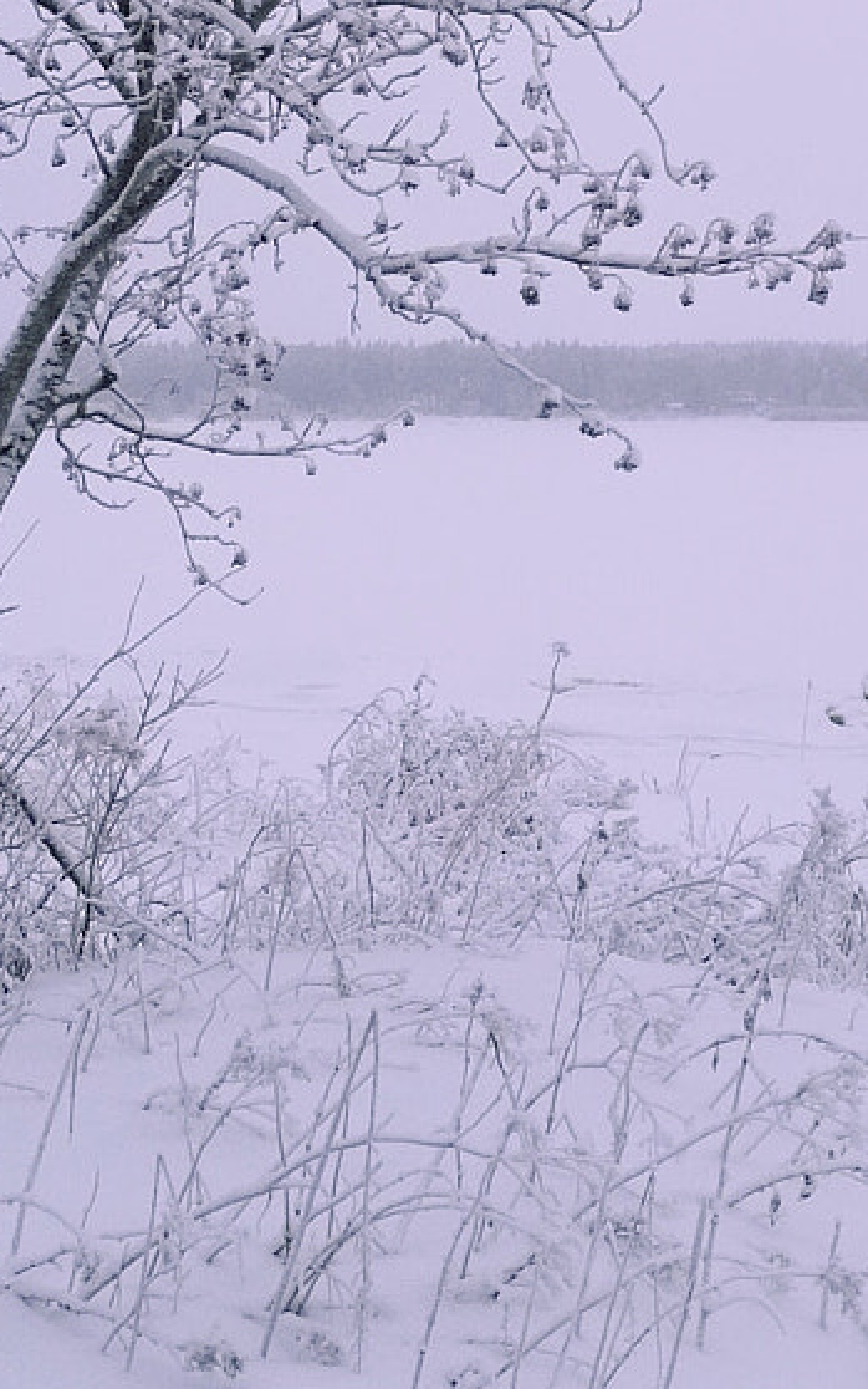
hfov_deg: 15.9
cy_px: 157
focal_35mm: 82
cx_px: 520
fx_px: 3102
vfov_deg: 24.5
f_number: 2.2
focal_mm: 4.5
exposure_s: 1/217
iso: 50
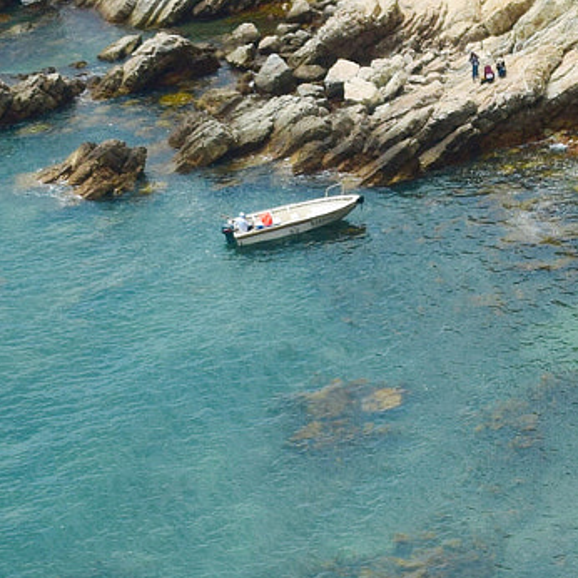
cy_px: 690
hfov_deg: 10.2
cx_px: 521
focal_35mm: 171
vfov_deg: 10.1
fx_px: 3230
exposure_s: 1/1600
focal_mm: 29
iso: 100
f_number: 4.2
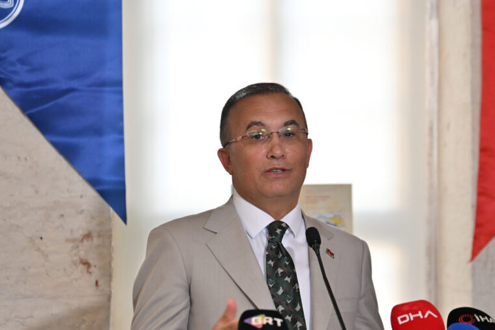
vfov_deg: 11.6
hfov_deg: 17.3
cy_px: 202
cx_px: 260
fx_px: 1622
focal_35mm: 118
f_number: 2.8
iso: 1250
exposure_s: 1/200
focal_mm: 70
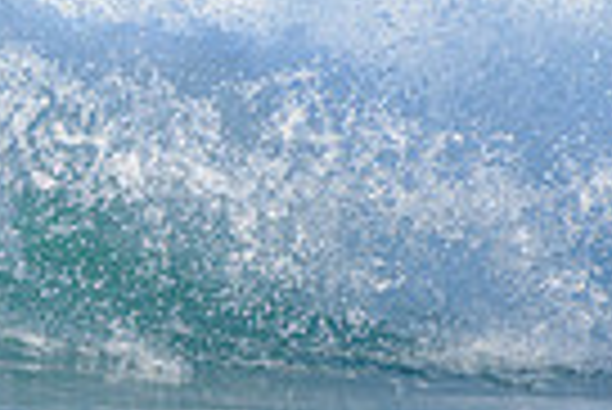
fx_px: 36367
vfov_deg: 0.6
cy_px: -191
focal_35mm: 2137
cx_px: -608
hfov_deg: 1.0
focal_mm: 500
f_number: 5.6
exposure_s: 1/2000
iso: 320
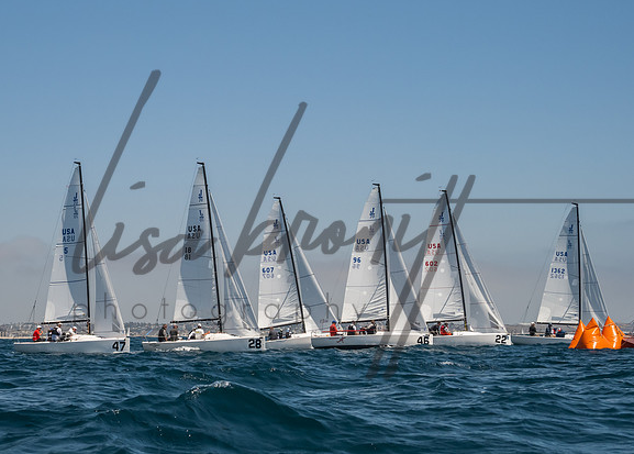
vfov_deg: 20.3
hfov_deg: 28.0
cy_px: 160
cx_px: 198
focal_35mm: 70
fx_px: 1261
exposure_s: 1/1000
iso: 800
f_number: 8
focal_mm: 44
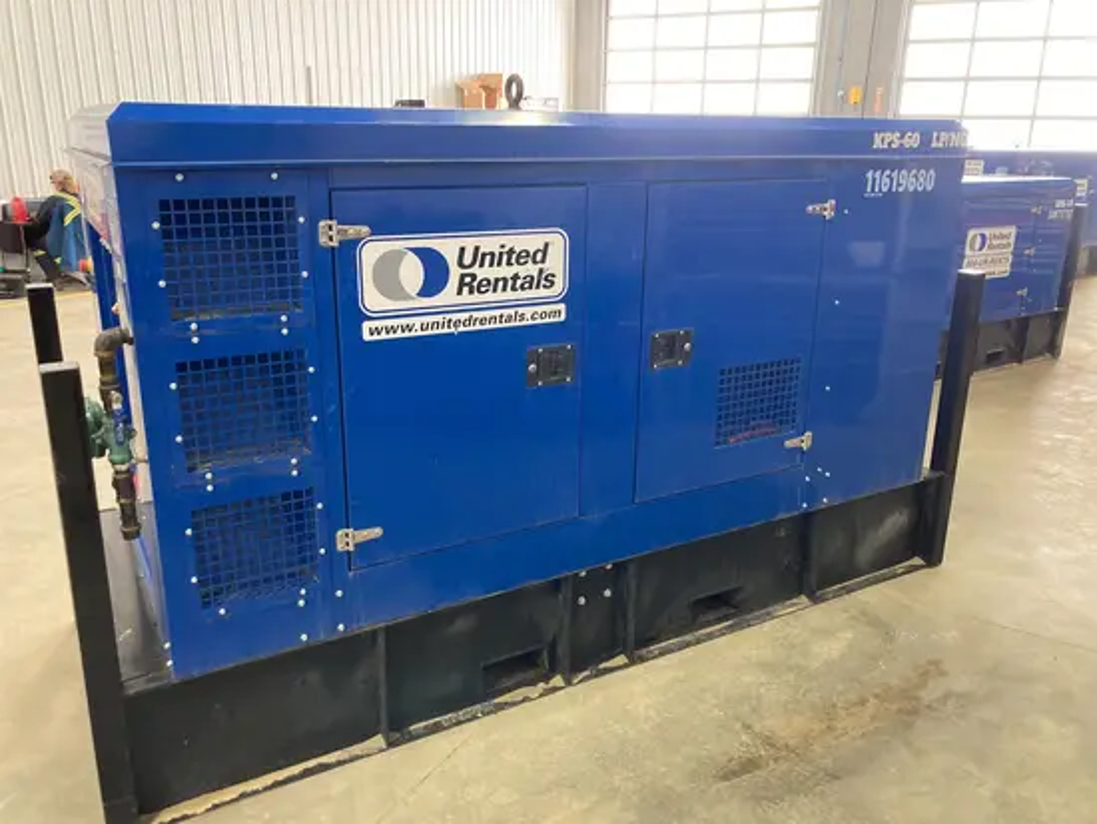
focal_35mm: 28
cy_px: 412
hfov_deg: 63.4
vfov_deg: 49.8
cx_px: 548
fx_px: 888
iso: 320
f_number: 1.8
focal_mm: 3.99
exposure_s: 1/60
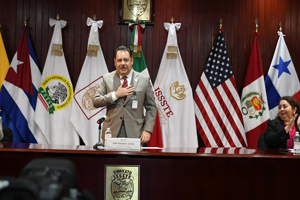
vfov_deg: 23.8
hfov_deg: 35.1
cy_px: 100
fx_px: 475
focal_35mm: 57
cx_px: 150
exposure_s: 1/100
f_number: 5.6
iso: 2500
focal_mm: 38
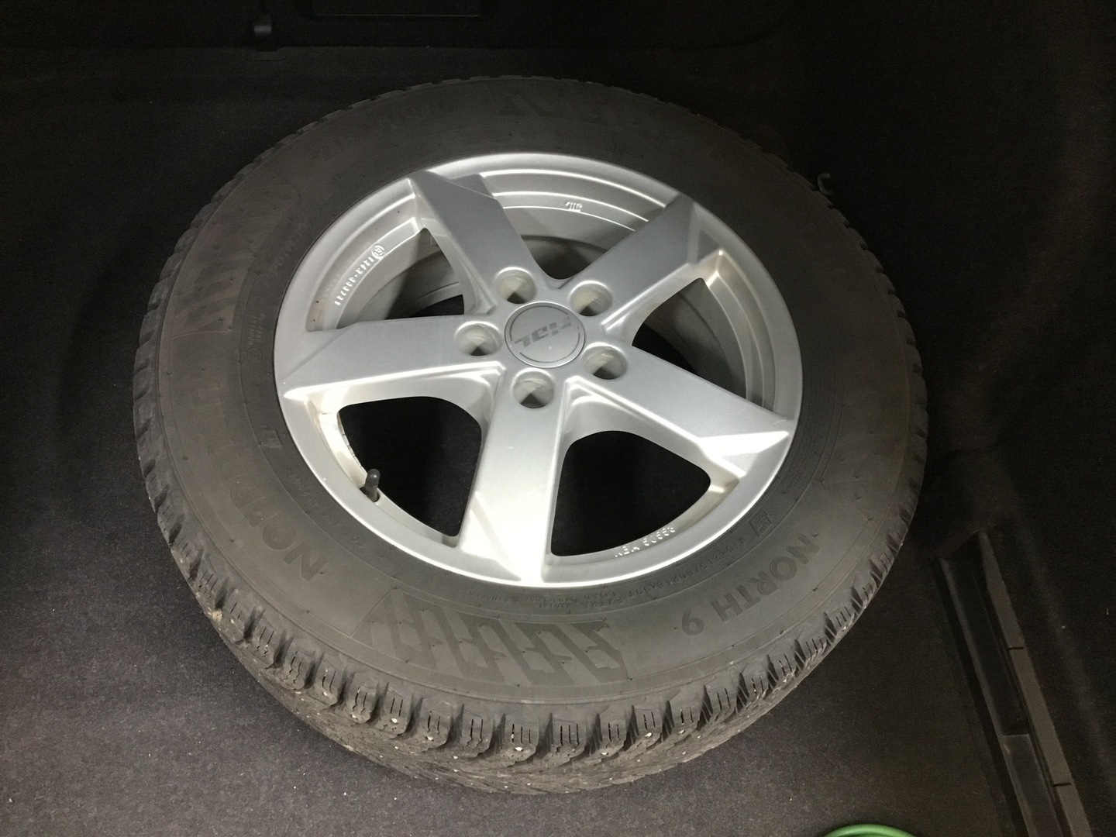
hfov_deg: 58.4
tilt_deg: -59.2
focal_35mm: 31
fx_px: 999
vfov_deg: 45.4
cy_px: 418
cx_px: 558
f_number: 2.4
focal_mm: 3.3
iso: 200
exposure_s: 1/25
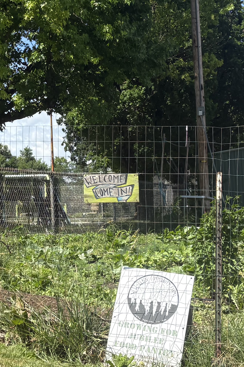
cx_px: -8
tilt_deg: +6.2
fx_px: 783
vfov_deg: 26.3
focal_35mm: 77
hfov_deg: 17.3
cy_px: 155
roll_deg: +1.2
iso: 64
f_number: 1.6
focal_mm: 5.96
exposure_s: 1/2538
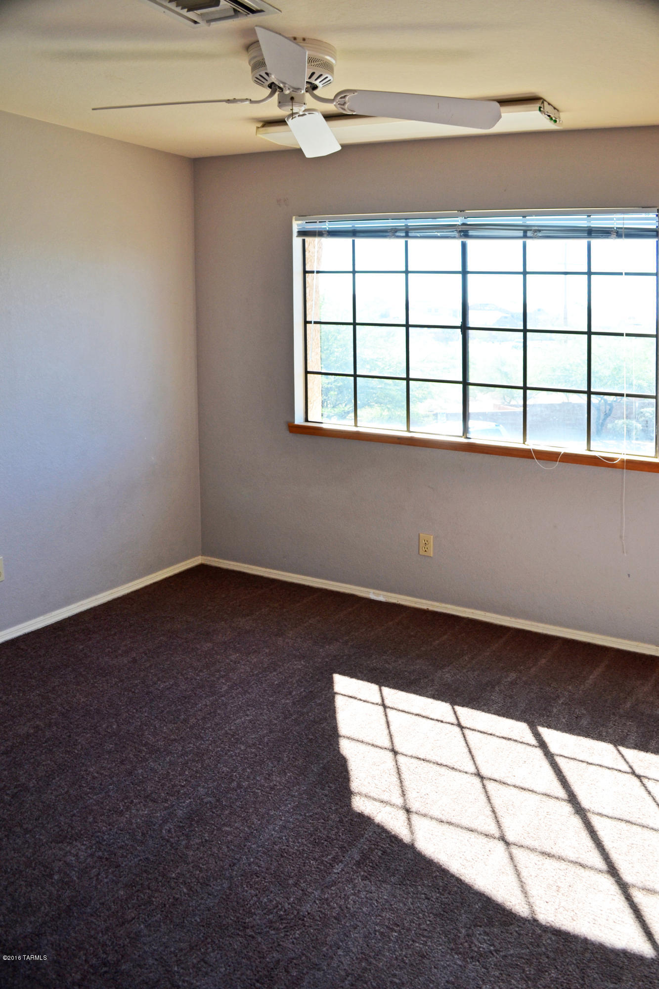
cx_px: 330
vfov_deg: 67.4
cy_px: 494
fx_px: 741
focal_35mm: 27
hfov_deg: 47.9
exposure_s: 1/125
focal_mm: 18
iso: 200
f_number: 5.6
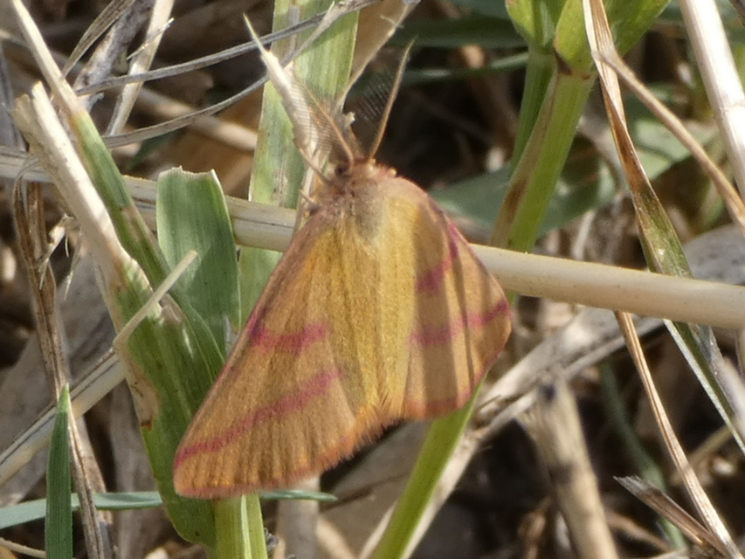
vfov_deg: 9.1
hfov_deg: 12.0
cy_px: 280
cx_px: 372
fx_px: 3530
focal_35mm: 164
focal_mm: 29.5
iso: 80
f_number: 5.4
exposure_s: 1/100
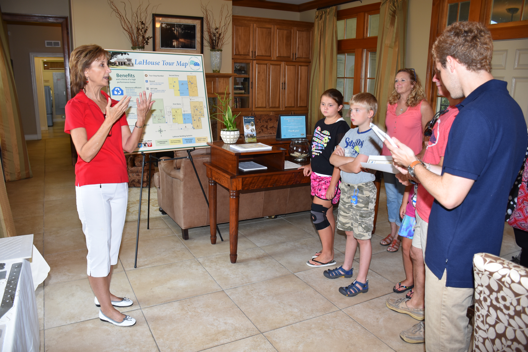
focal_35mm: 27
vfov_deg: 48.0
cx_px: 264
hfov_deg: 67.4
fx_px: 396
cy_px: 176
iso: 200
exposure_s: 1/60
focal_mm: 18
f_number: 5
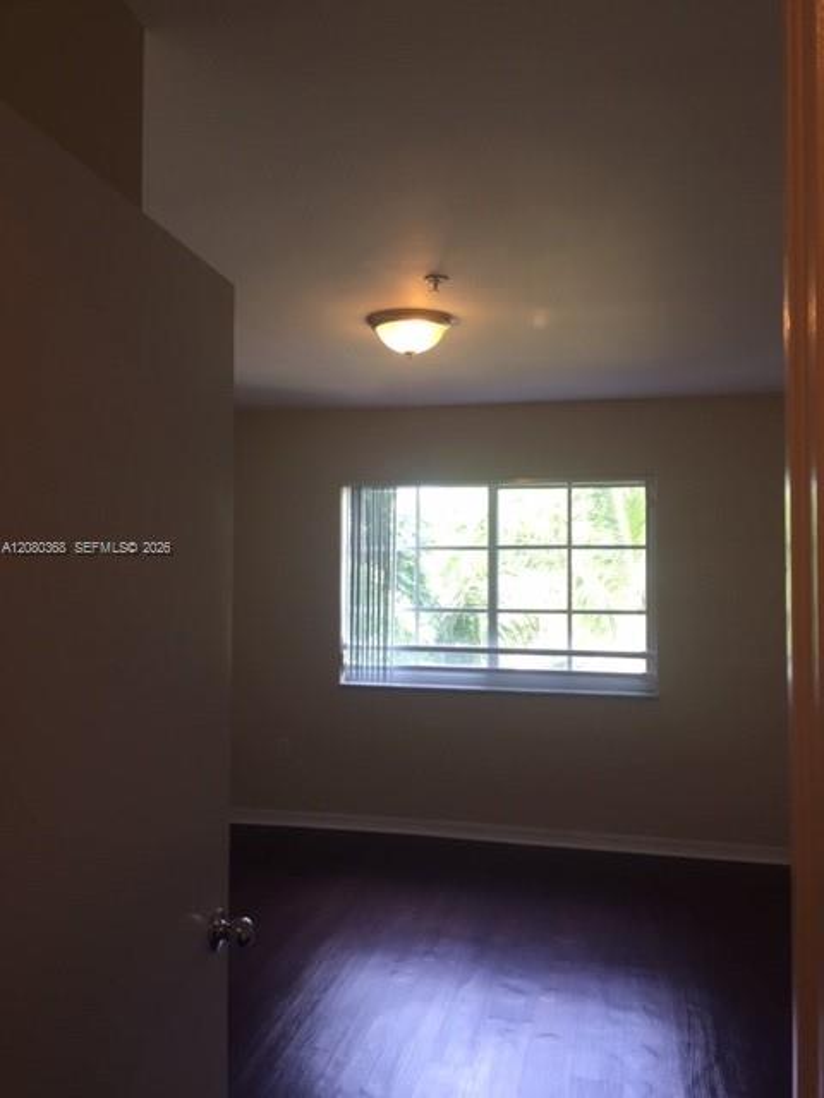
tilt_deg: +0.3
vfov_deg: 61.7
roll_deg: -0.2
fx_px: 920
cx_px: 412
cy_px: 549
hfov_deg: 48.2
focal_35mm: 29
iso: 40
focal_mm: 4.15
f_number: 2.2
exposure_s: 1/60
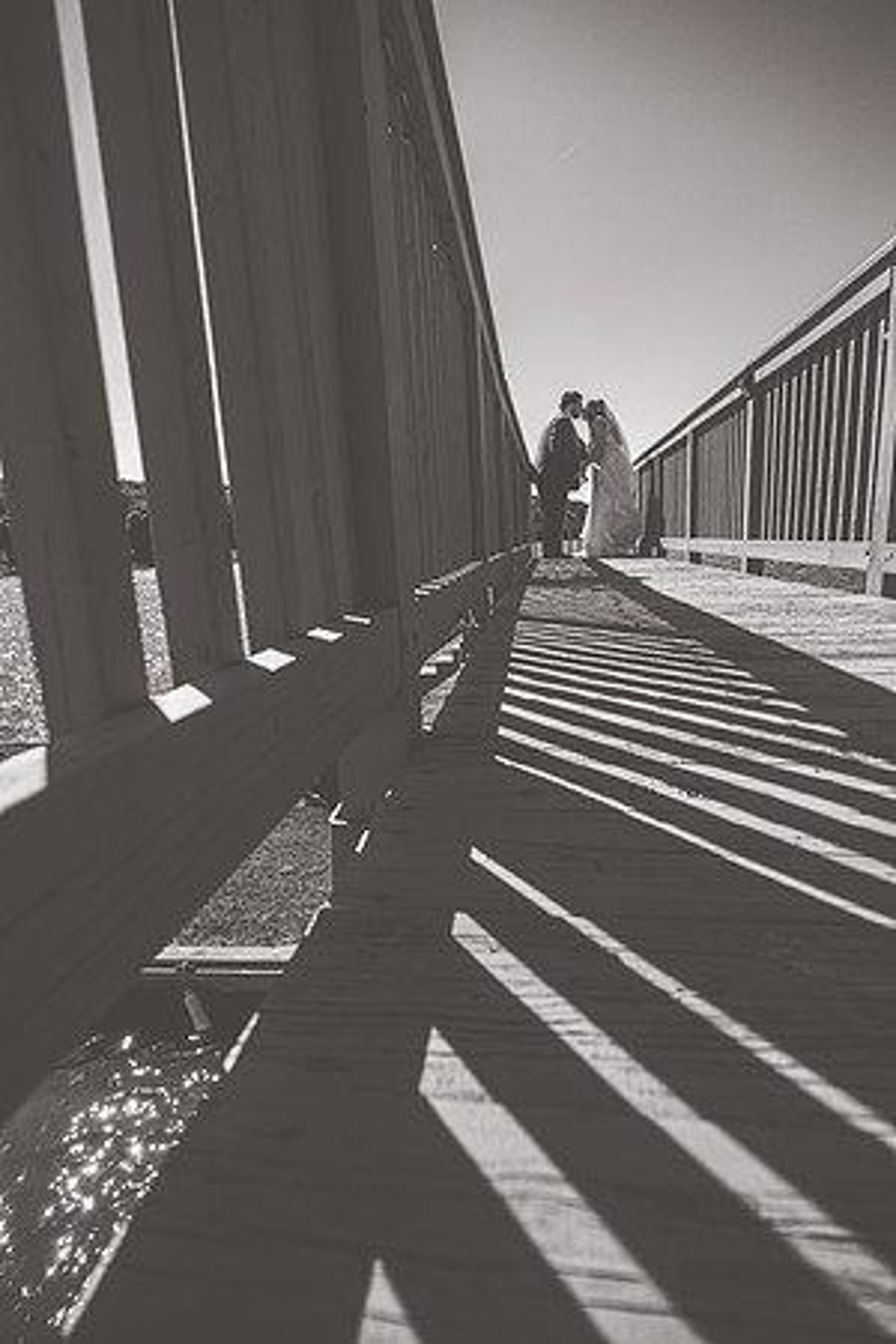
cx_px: 448
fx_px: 672
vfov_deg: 90.0
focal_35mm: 18
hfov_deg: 67.4
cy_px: 672
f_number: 9
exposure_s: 1/1000
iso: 250
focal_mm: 18
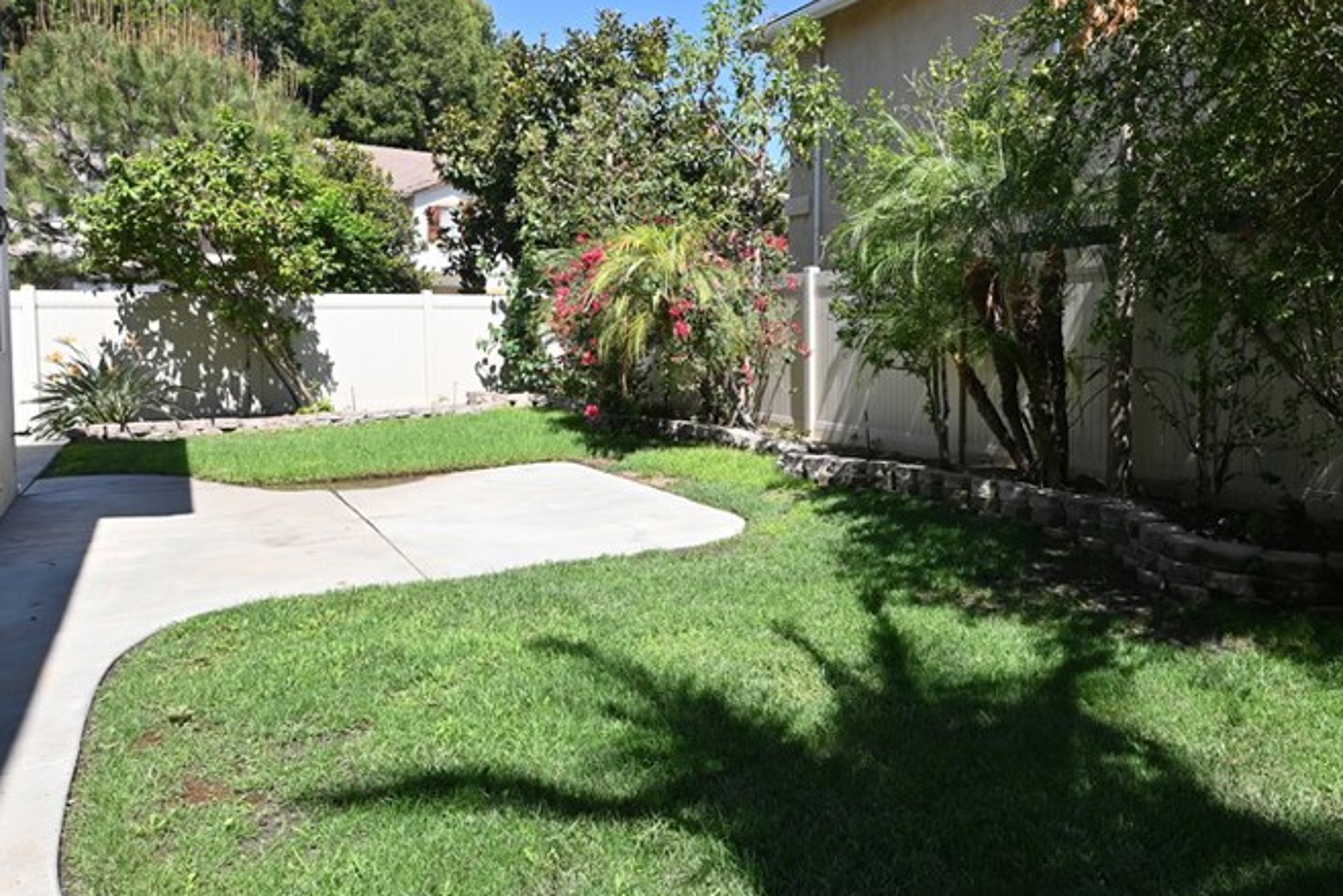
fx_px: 1045
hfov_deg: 64.6
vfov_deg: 46.2
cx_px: 829
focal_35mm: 28
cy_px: 375
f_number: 7.1
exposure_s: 1/200
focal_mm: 12
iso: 100
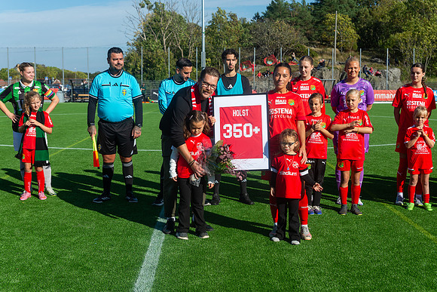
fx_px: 597
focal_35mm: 49
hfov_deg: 40.2
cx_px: 218
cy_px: 146
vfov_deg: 27.5
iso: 160
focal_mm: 48
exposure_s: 1/1600
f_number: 4
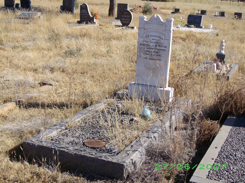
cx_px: 122
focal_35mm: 56
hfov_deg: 34.3
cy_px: 92
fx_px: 396
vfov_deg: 26.1
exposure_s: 1/800
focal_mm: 9.2
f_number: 3.4
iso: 80
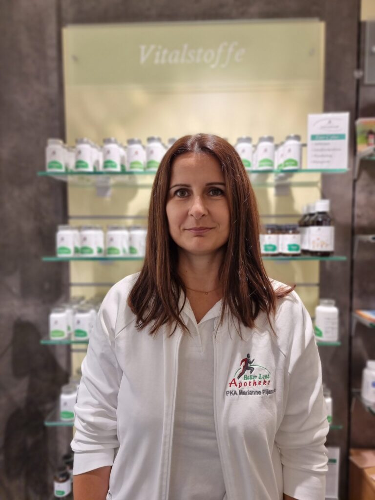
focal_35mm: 24
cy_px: 250
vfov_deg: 71.6
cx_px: 188
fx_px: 347
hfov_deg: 56.8
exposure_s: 1/100
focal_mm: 6.7
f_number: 1.8
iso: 50
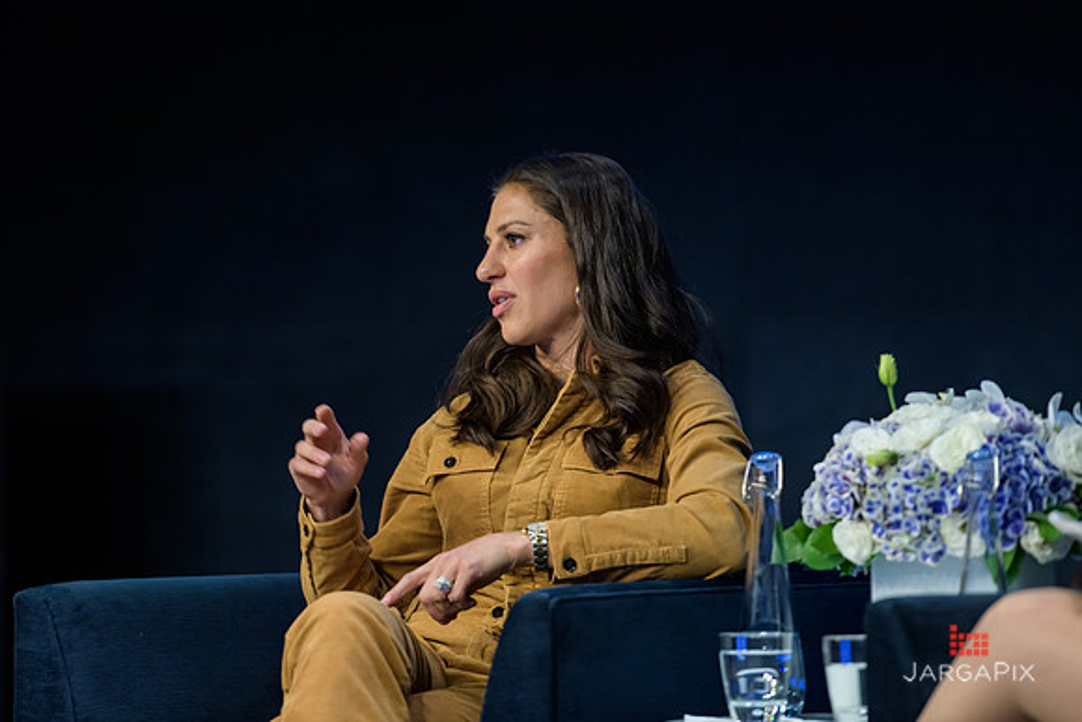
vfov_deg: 6.9
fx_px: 6012
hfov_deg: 10.3
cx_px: 541
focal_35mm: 200
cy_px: 361
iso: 1600
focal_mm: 200
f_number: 3.2
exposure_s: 1/200
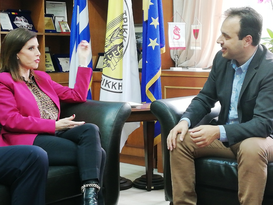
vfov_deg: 18.9
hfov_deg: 25.0
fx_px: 615
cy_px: 102
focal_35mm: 78
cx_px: 136
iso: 400
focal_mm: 3.81
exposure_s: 1/33.3
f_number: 2.2
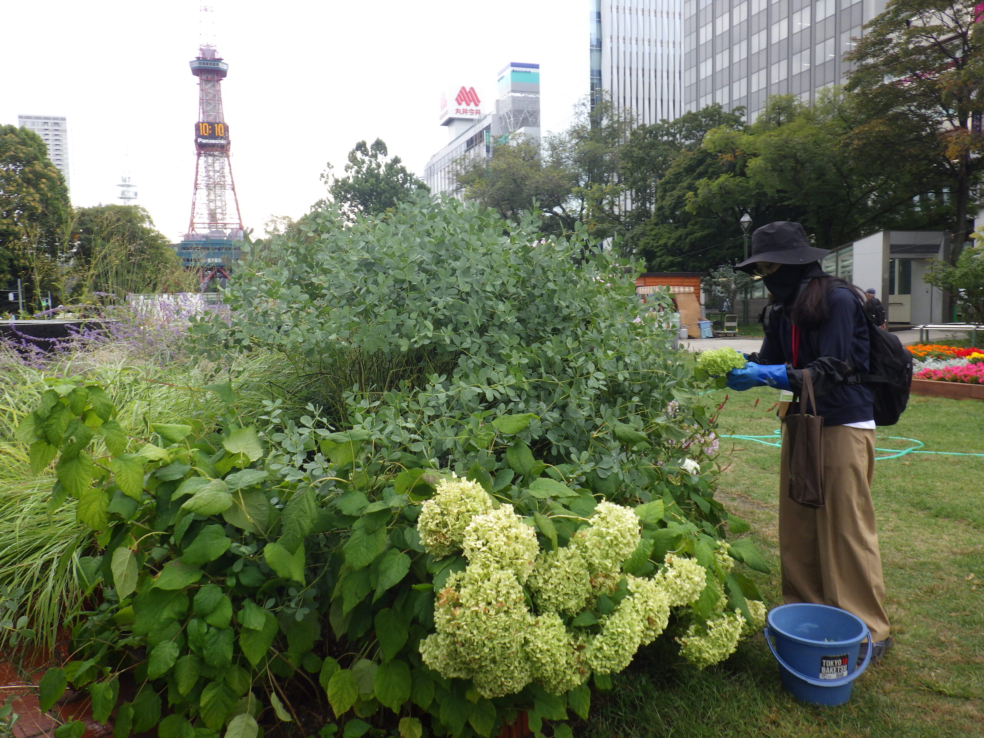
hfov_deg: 63.4
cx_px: 492
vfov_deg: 49.7
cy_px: 369
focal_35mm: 28
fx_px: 796
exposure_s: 1/160
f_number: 4.2
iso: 125
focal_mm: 5
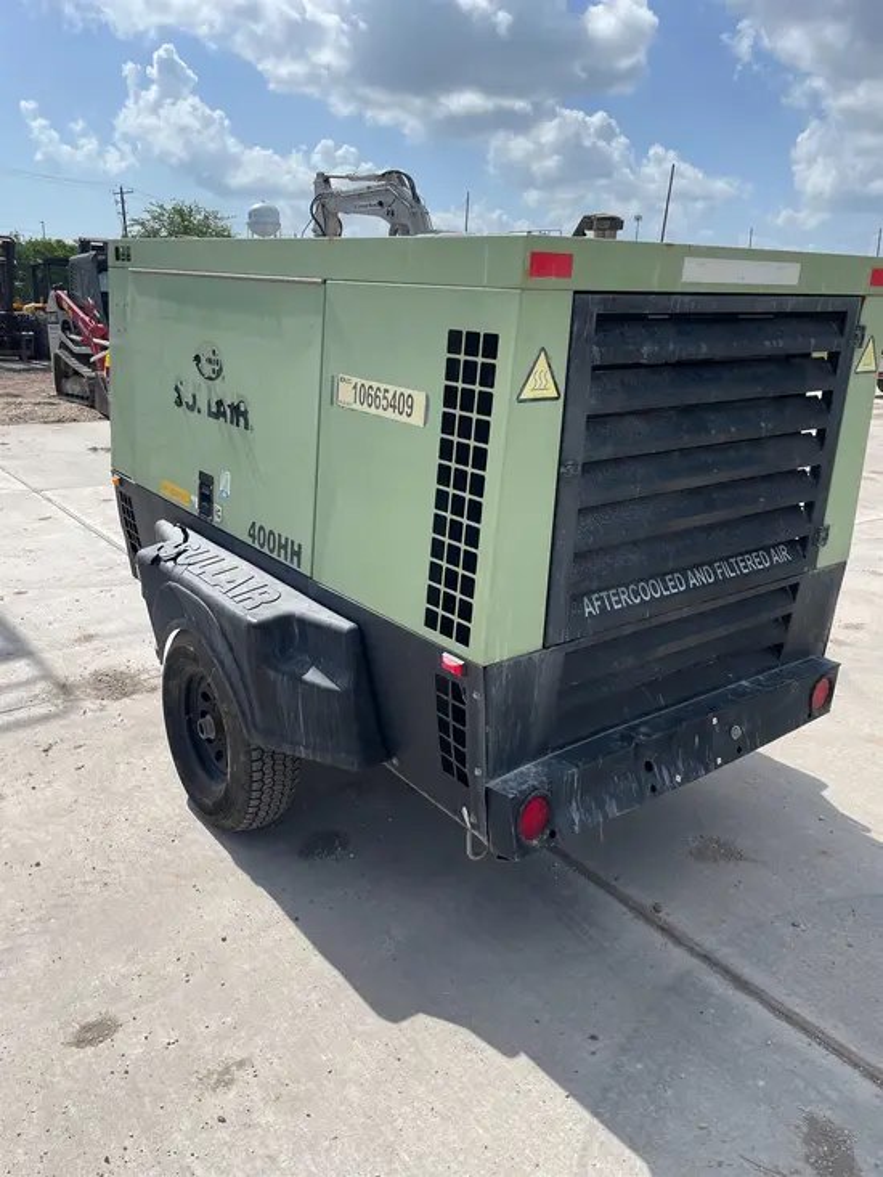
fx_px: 884
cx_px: 442
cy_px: 588
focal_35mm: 26
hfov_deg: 53.1
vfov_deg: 67.3
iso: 32
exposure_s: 1/4000
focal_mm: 4.2
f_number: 1.6
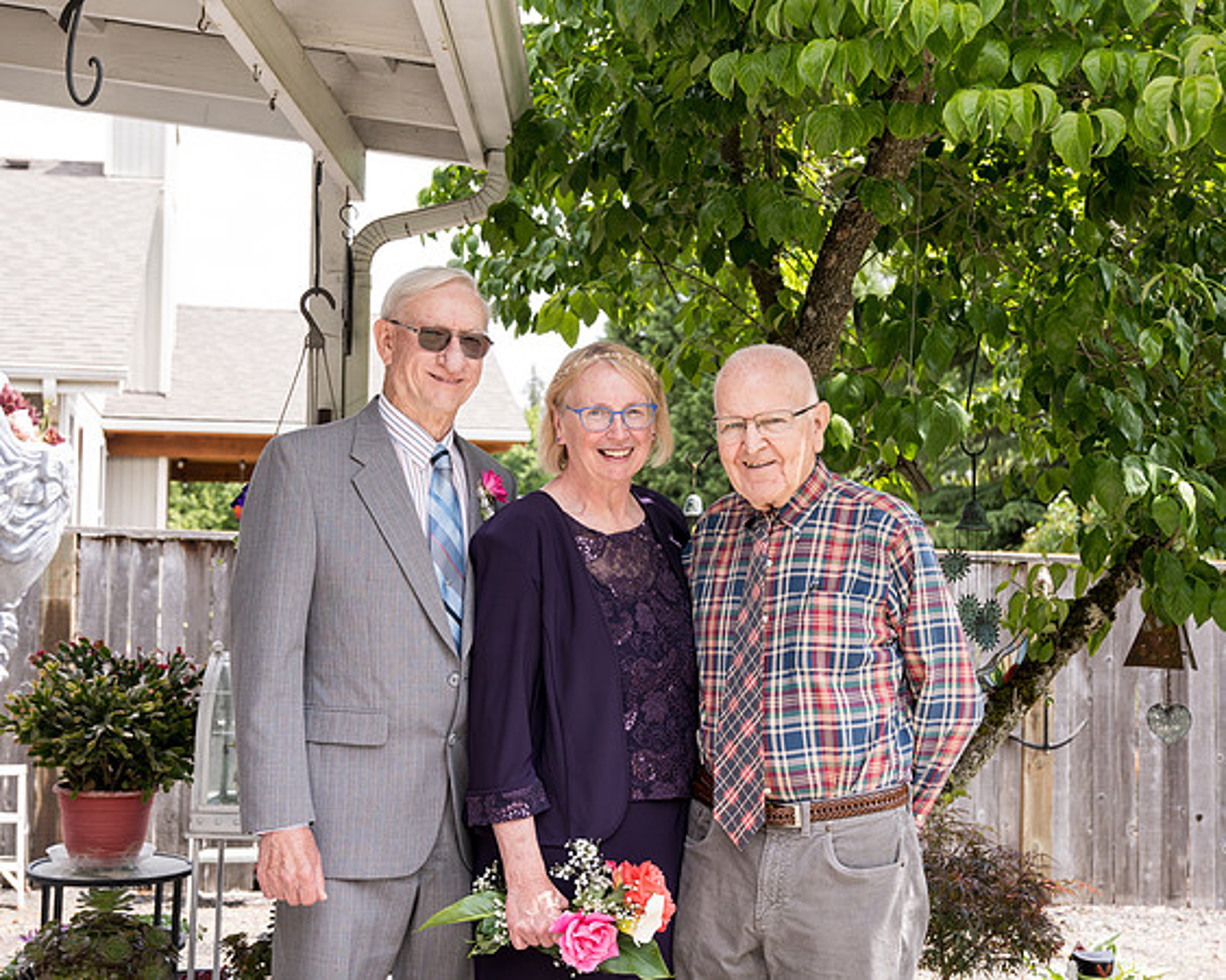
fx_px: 1838
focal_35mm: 51
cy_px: 490
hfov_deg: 36.9
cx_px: 613
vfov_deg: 29.8
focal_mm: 45
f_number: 5
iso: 400
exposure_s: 1/500
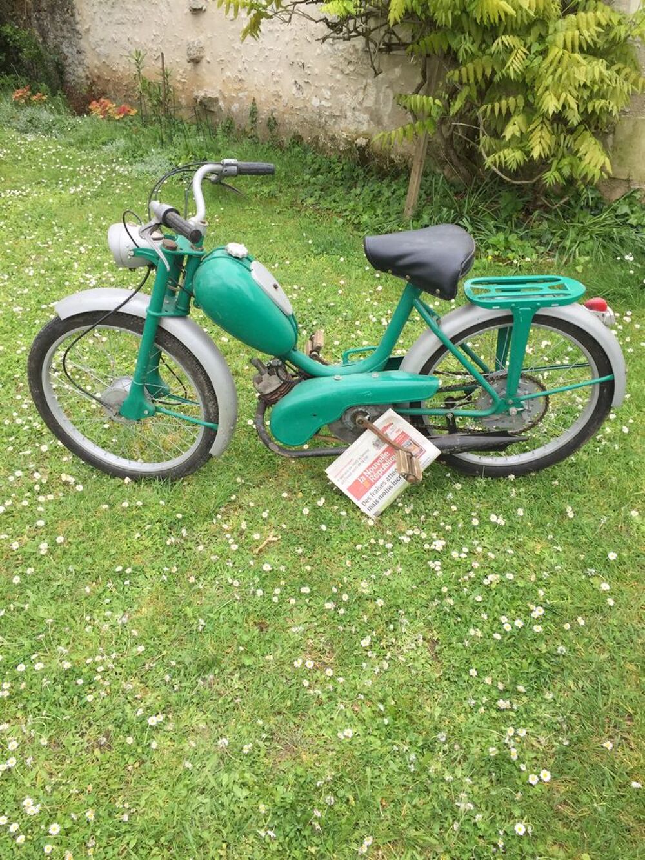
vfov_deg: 61.7
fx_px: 720
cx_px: 322
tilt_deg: -30.6
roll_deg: +2.0
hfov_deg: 48.2
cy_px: 430
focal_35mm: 29
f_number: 2.2
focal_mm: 4.15
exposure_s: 1/425
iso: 32
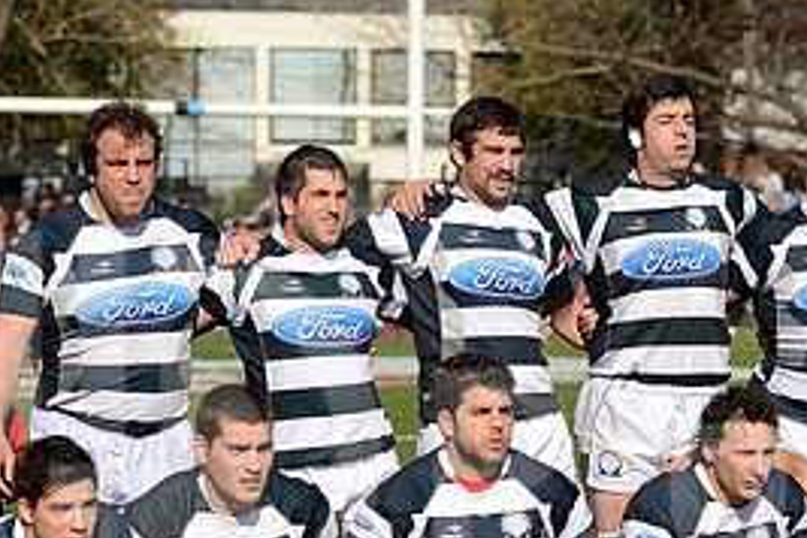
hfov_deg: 13.4
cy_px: 458
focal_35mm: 152
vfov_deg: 9.0
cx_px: 677
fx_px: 3407
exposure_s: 1/3200
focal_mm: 70
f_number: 2.8
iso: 250
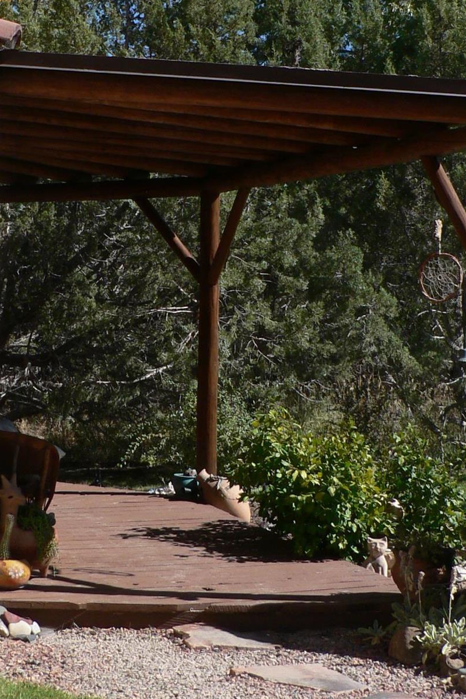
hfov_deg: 18.8
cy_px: 218
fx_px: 1397
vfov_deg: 27.8
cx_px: 109
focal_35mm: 72
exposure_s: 1/400
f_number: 4.5
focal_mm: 6
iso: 80
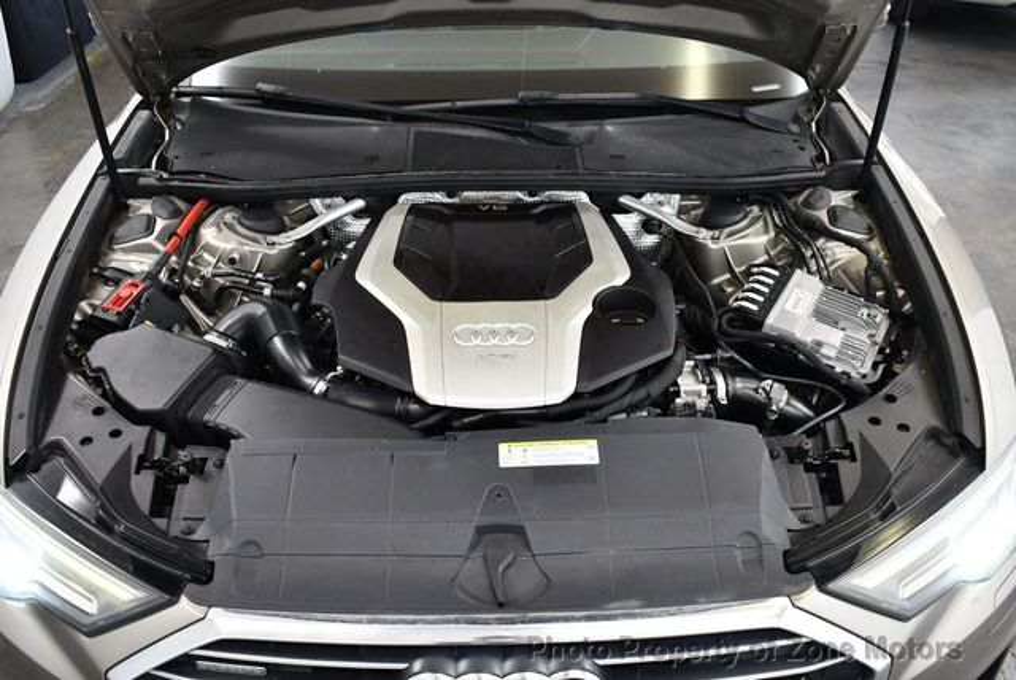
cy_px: 340
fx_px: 1017
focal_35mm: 36
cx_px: 508
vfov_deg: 36.9
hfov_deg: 53.1
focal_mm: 18
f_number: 3.5
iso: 1400
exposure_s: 1/125
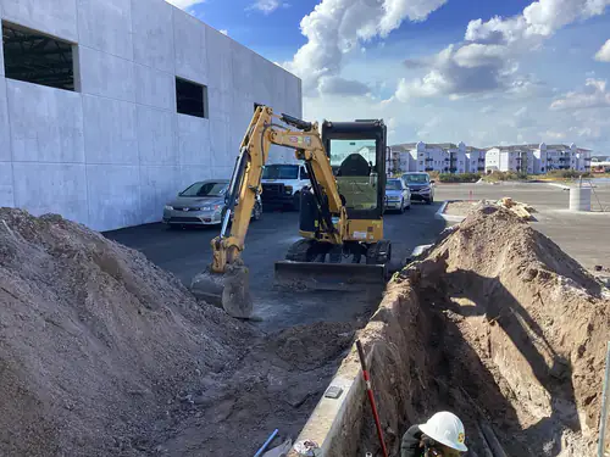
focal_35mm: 31
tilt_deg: -4.4
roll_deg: +0.7
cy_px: 228
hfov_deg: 58.4
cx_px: 305
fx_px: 546
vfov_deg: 45.4
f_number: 2.4
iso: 25
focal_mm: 3.3
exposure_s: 1/662
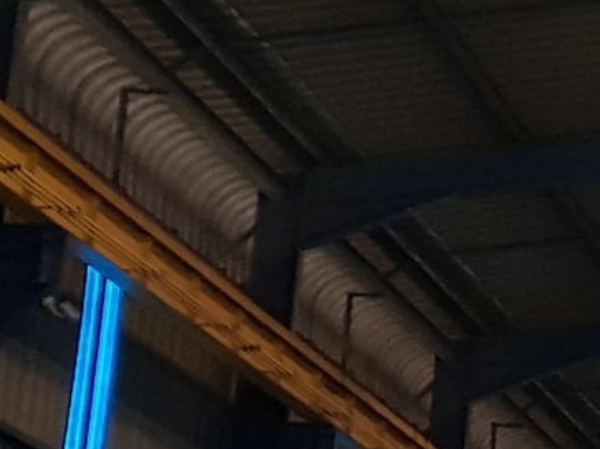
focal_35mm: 152
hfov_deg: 11.5
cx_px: 1249
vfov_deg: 9.6
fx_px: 2633
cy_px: 508
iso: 125
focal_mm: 4.2
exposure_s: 1/50
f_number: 1.7
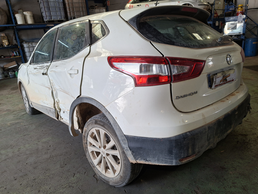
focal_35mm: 23
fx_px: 171
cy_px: 97
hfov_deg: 73.9
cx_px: 129
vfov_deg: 58.9
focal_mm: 5.54
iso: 80
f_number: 1.8
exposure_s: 1/100
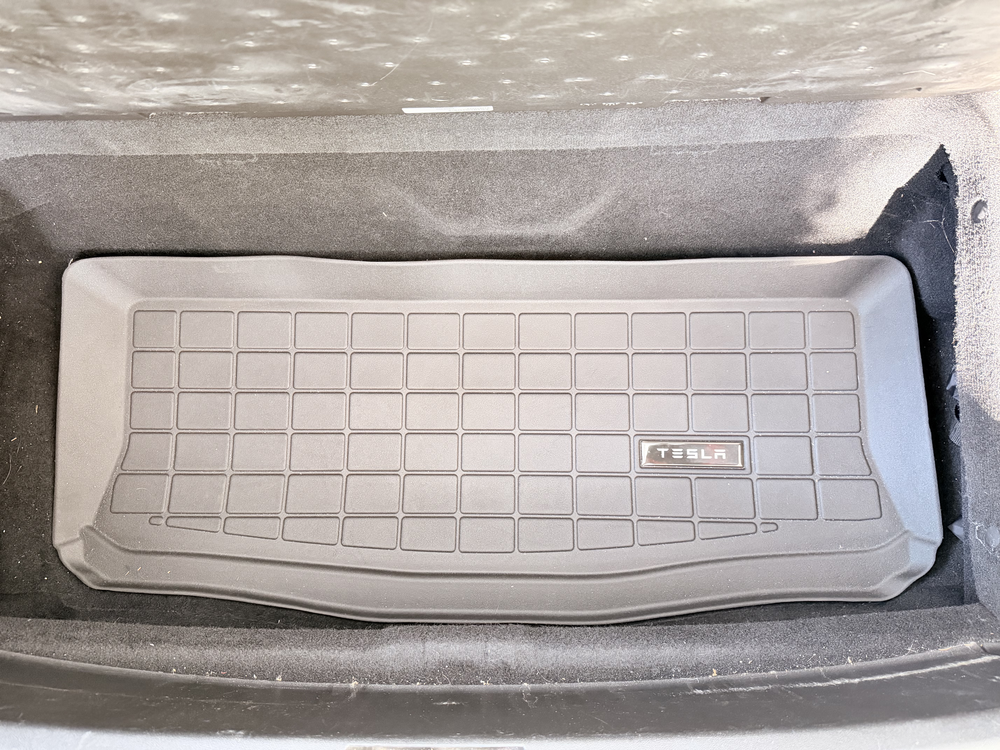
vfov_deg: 56.8
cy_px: 375
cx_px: 500
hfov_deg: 71.6
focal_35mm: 24
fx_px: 693
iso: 800
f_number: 1.78
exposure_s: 1/60
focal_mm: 6.76
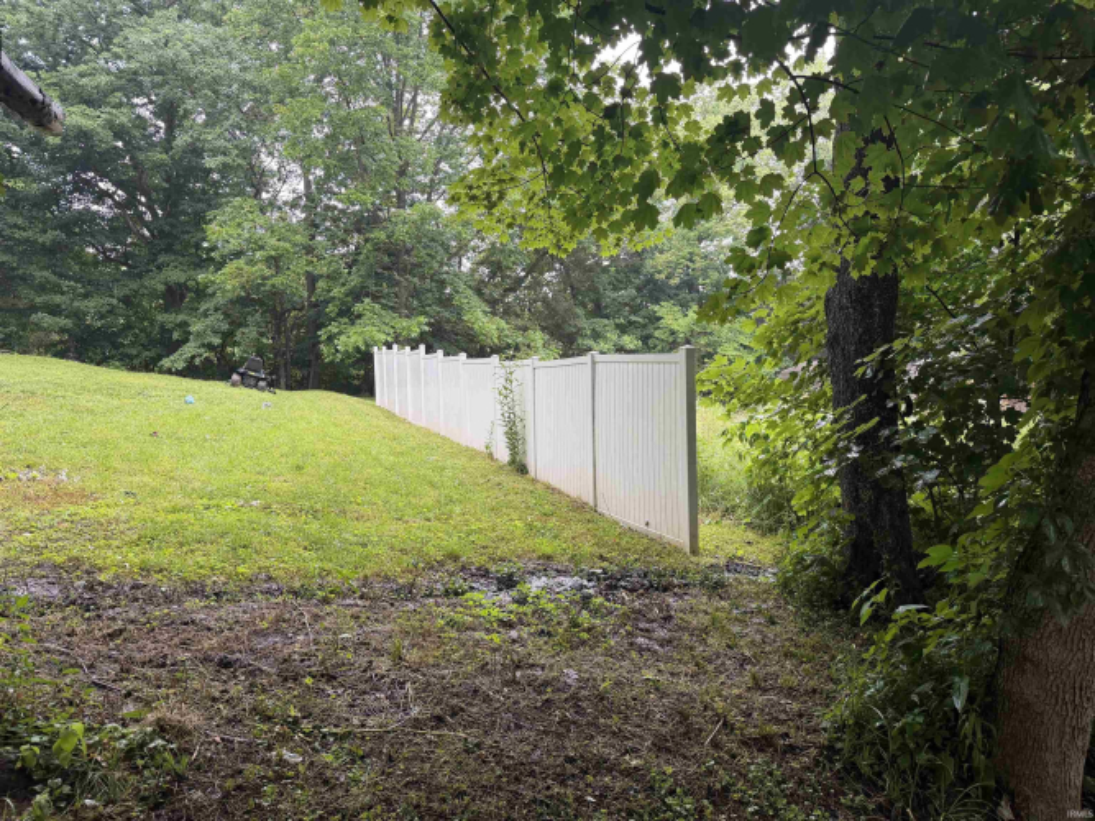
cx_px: 548
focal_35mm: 24
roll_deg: +1.5
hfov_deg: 71.6
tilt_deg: -2.6
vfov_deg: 56.8
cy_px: 410
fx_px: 759
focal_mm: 6.76
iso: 160
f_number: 1.78
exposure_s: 1/121
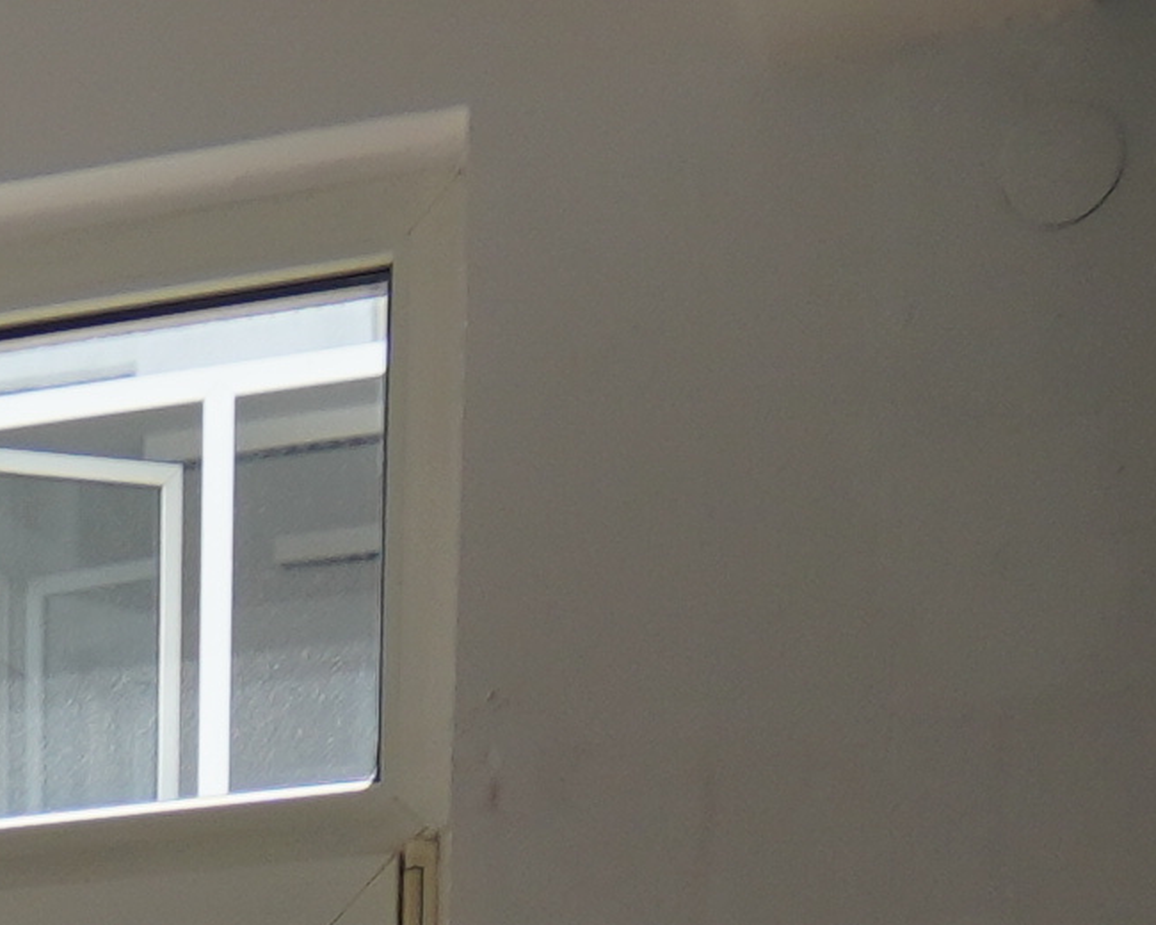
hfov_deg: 13.3
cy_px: 2802
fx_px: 4448
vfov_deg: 9.3
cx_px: -919
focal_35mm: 130
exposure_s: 1/160
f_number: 4
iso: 100
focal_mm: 10
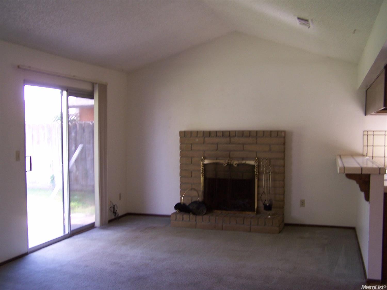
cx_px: 194
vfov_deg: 37.7
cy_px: 145
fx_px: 425
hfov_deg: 49.0
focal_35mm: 38
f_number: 2.8
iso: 100
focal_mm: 6.3
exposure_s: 1/30
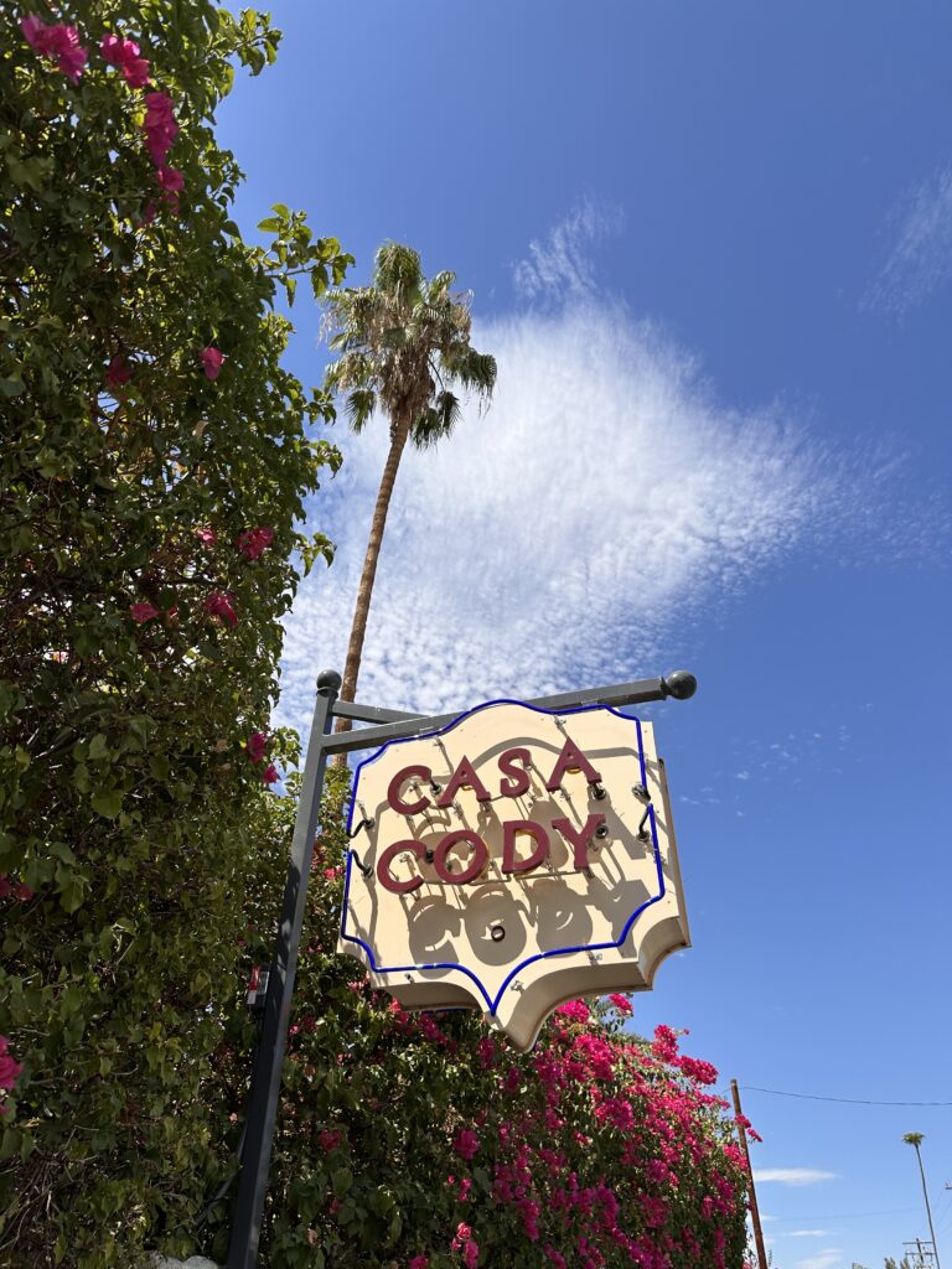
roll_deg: -1.8
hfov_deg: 56.8
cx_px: 476
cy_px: 634
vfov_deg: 71.6
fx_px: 880
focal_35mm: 24
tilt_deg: +39.7
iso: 80
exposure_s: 1/6211
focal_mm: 6.86
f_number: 1.78
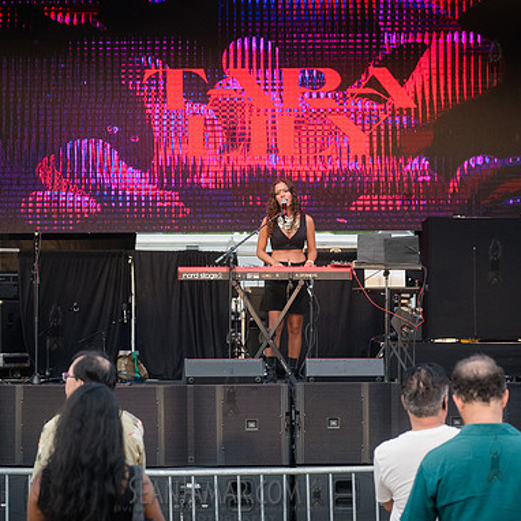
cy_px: 281
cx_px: 235
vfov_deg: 12.5
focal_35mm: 140
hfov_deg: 12.5
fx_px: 2384
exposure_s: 1/2000
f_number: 4.5
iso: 3200
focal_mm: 100
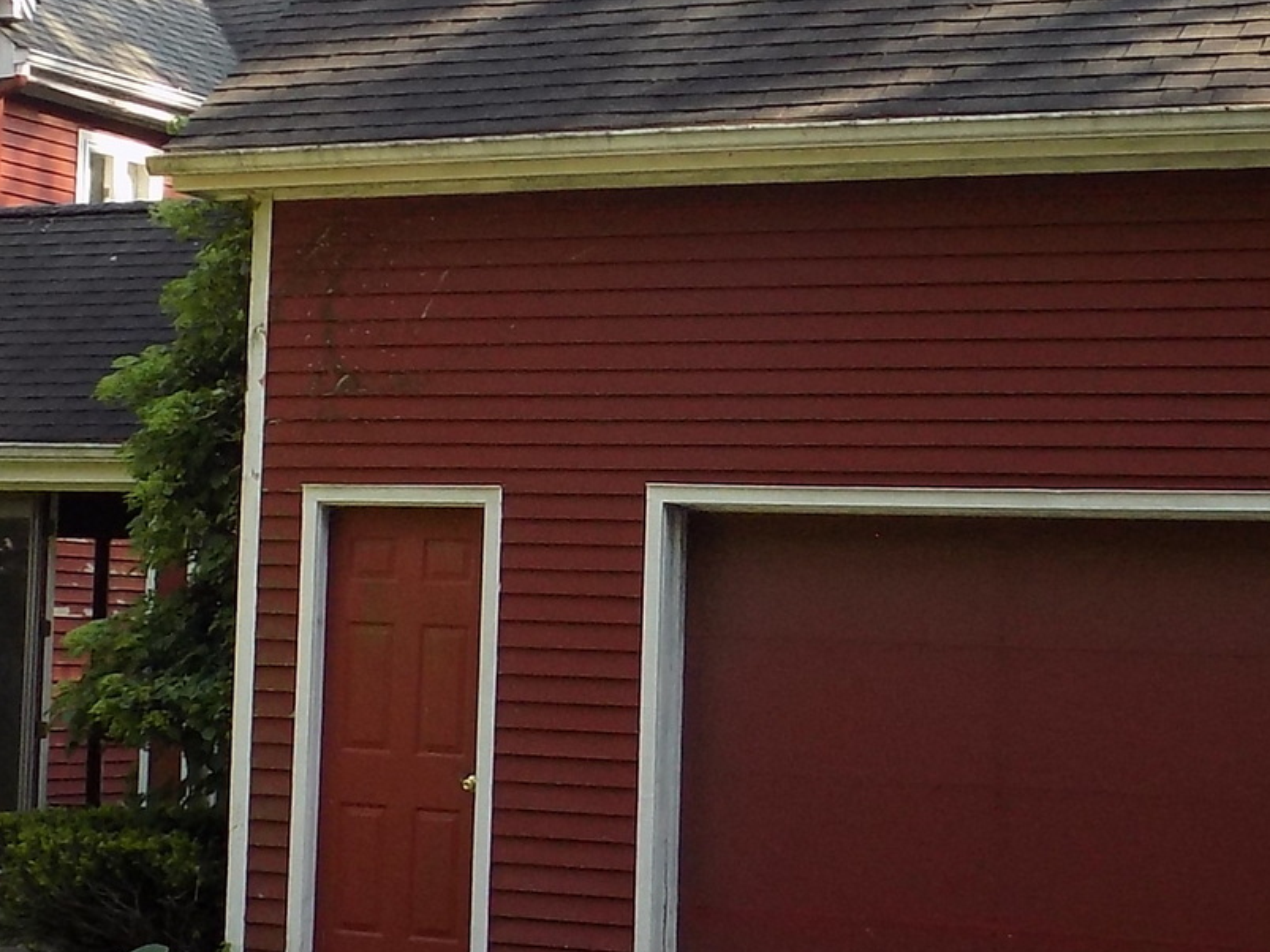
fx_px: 3228
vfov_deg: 16.8
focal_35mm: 88
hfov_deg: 22.2
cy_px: 389
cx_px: 557
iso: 80
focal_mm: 4
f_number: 3.1
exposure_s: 1/125
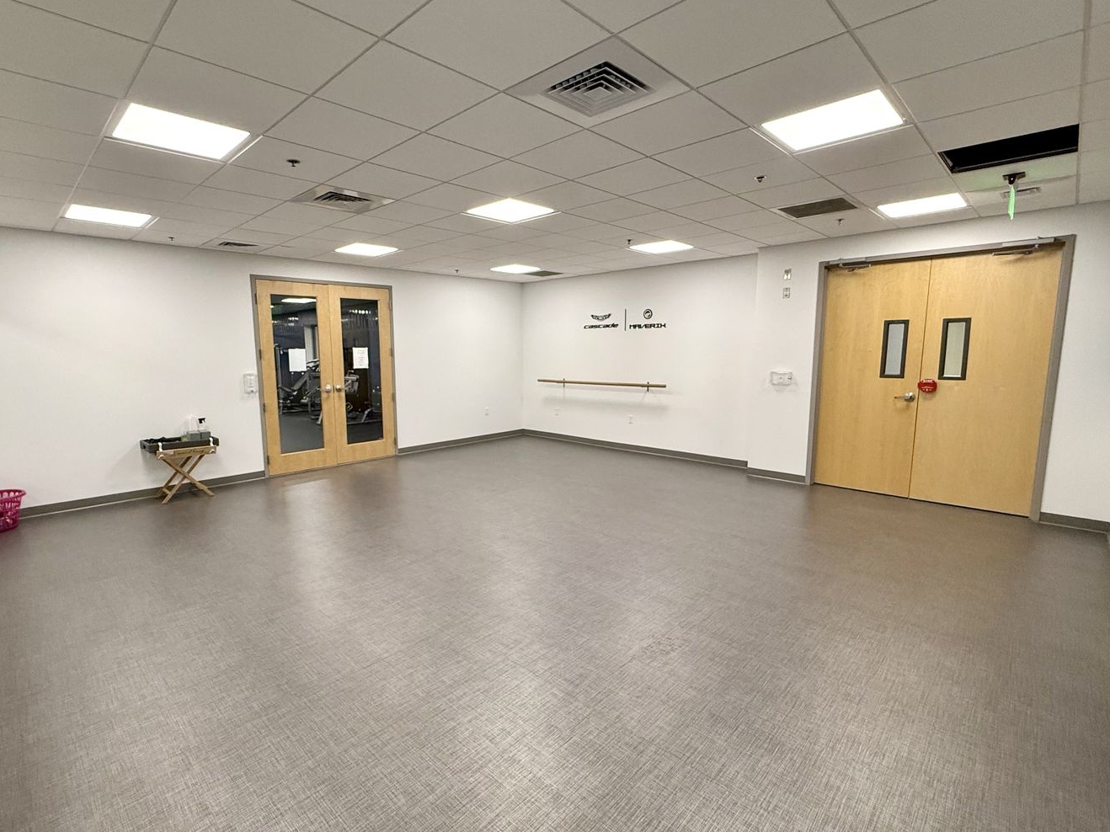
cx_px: 516
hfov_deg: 90.9
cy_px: 420
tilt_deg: -7.7
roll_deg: +0.4
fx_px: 545
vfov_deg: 74.7
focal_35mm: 17
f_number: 2.2
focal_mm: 2.22
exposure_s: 1/101
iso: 320
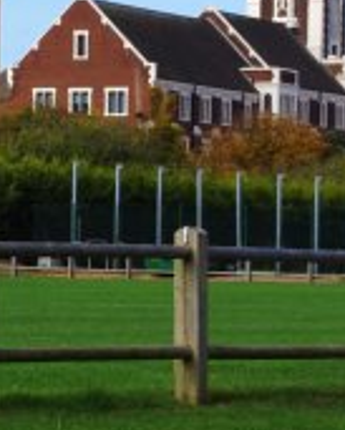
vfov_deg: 6.2
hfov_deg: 4.9
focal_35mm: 311
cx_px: -149
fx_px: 3966
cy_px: 60
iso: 200
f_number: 13
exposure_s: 1/200
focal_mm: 55
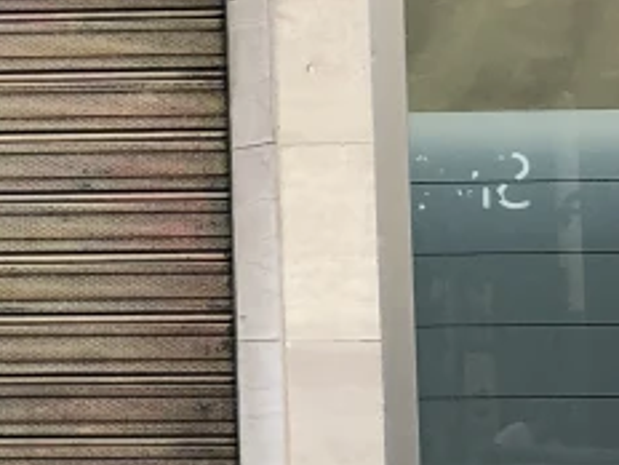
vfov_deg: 10.2
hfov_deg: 12.1
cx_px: -606
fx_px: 2593
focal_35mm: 145
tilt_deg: +5.0
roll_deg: +0.1
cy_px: 249
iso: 40
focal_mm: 4
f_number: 1.8
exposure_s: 1/120
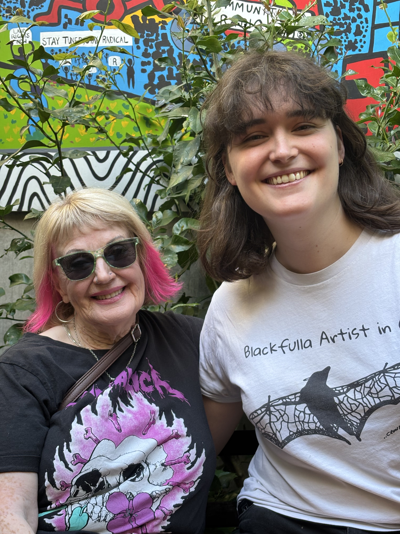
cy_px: 267
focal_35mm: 52
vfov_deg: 36.8
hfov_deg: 28.0
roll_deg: -0.2
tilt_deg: +0.9
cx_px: 200
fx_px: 801
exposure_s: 1/60
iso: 64
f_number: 1.6
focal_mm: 5.96
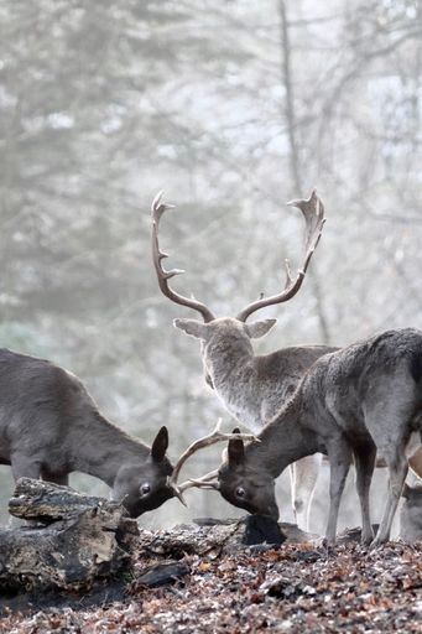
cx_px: 211
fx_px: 11084
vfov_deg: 3.3
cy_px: 317
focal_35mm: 630
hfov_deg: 2.2
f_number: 8
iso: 1600
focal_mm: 420
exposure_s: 1/120
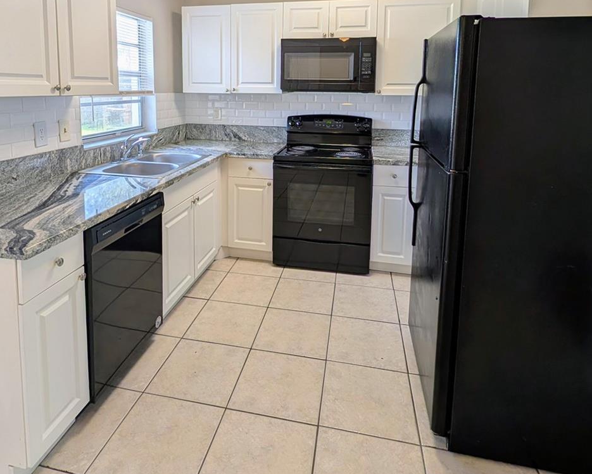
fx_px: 350
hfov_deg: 80.2
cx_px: 271
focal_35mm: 20
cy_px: 124
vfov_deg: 64.4
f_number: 1.7
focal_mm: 2.02
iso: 55
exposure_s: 1/60
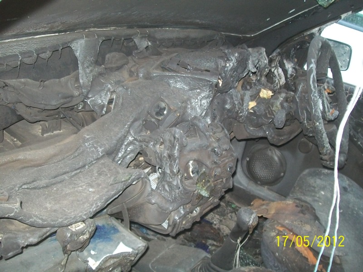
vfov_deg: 39.7
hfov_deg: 51.4
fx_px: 378
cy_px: 136
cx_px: 182
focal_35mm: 36
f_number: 2.7
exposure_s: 1/60
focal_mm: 6
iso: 200
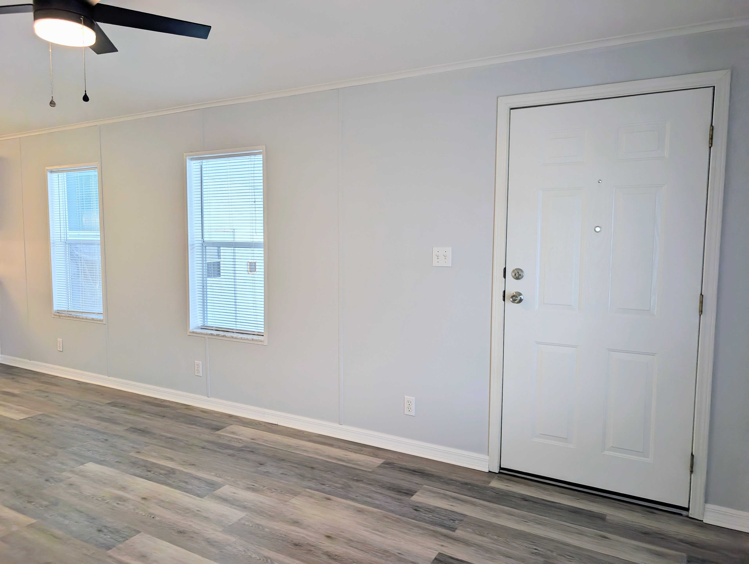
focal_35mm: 24
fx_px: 520
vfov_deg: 56.9
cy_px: 282
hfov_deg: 71.5
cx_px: 374
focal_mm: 6.9
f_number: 1.68
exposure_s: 1/120
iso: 42
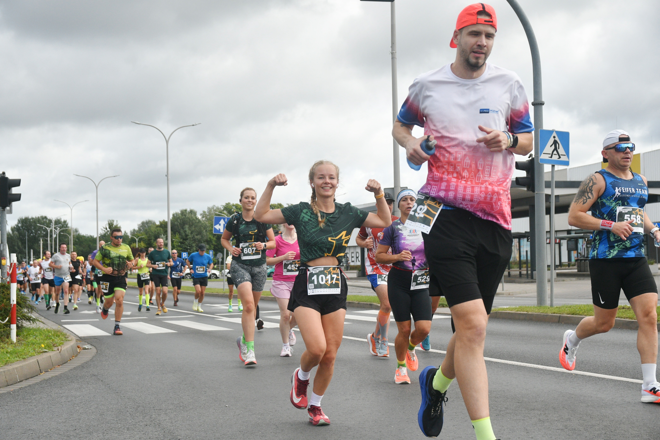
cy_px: 220
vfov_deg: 23.8
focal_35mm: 57
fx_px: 1045
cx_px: 330
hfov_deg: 35.1
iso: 800
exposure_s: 1/4000
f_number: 5
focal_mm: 38
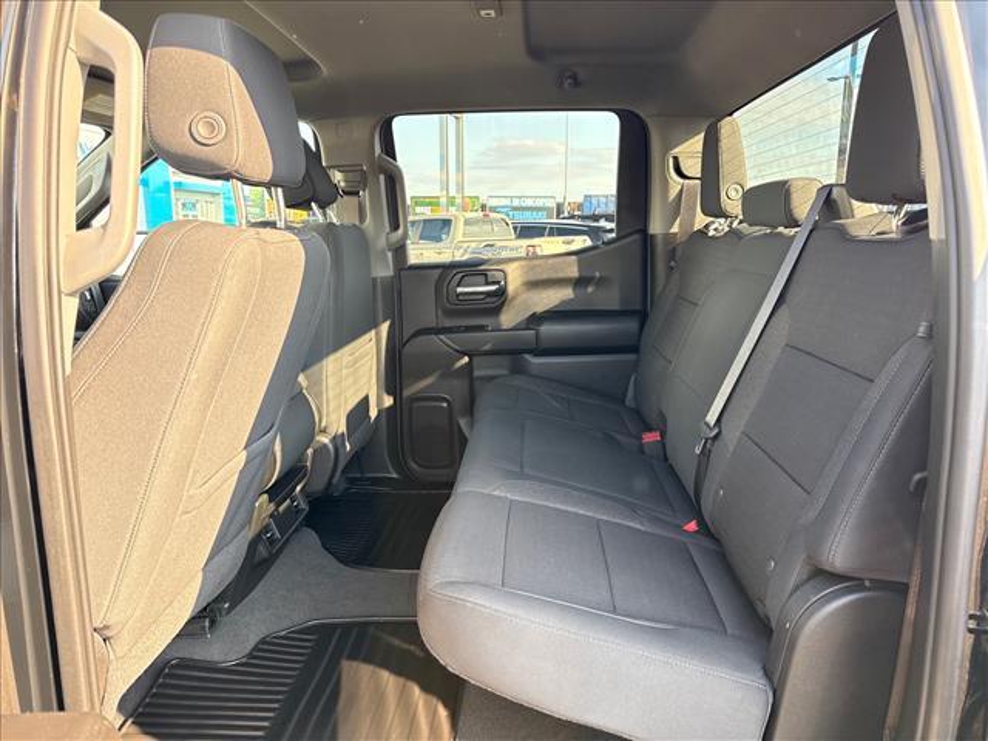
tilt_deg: -11.7
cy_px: 370
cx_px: 494
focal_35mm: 24
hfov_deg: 71.6
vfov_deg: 56.8
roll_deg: +0.3
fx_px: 685
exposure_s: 1/65
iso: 200
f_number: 1.78
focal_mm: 6.76
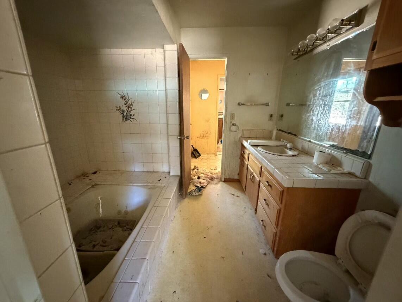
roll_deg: -1.2
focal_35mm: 14
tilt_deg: -15.1
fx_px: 163
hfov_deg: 102.1
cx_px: 201
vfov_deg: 85.7
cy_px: 151
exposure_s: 1/49
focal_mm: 2.22
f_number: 2.2
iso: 1250
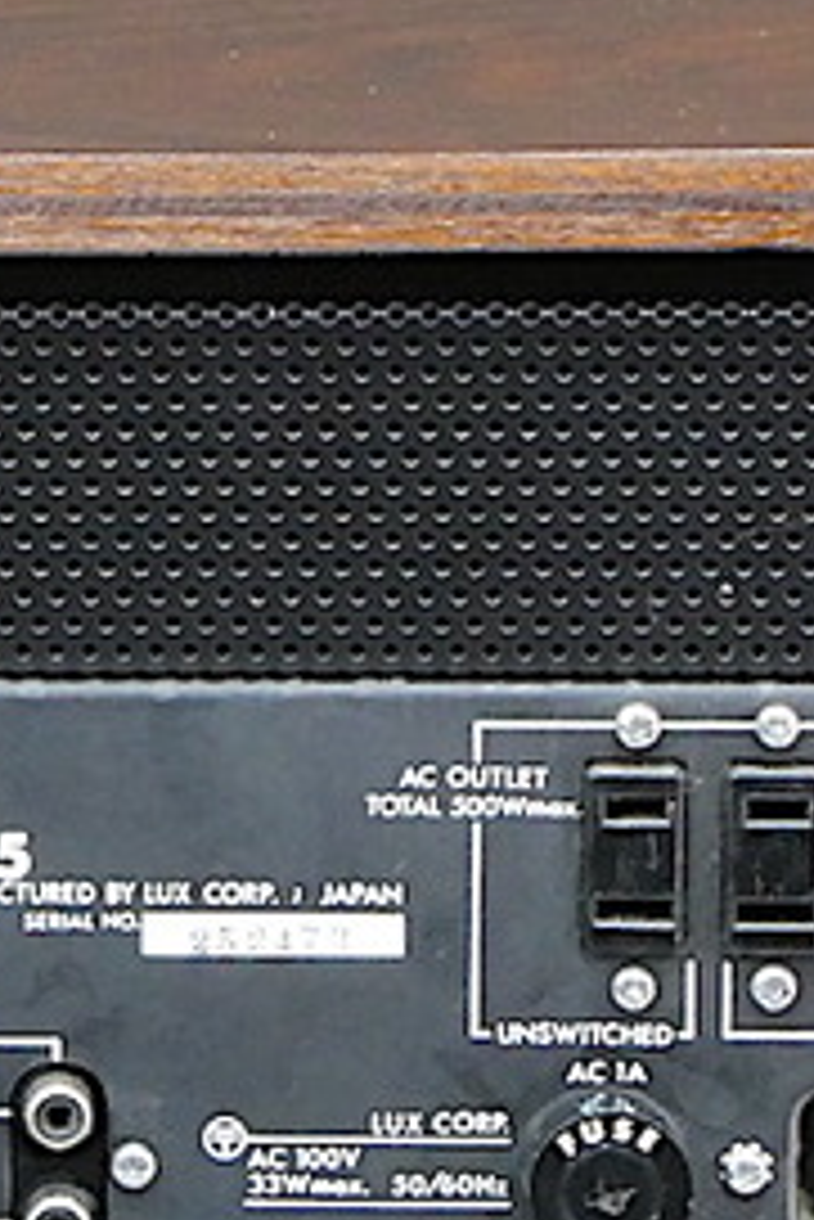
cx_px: -571
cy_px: 684
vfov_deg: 4.1
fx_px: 16834
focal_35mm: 497
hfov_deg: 2.8
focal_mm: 24.2
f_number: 7.1
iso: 400
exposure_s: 1/2.5
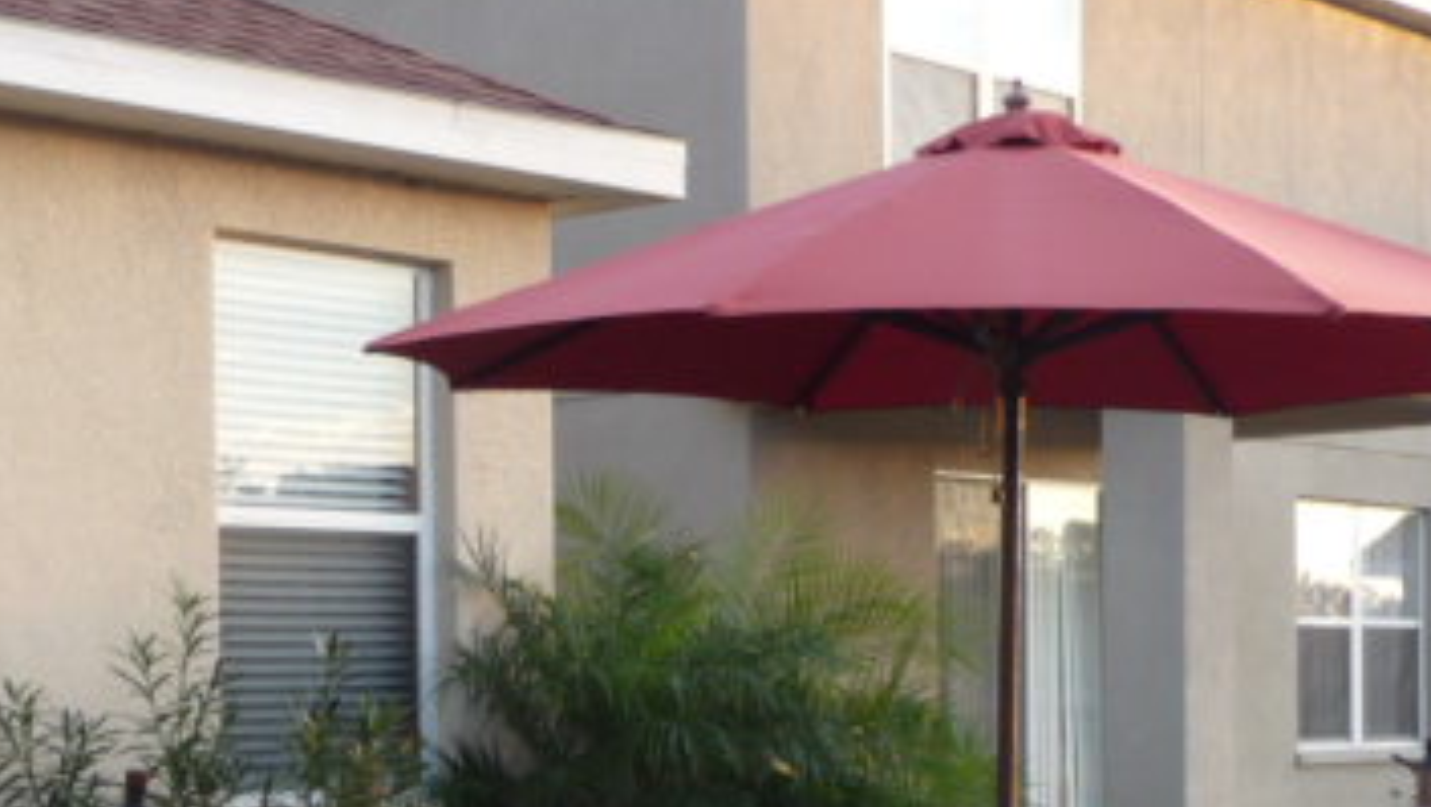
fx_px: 2999
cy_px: 852
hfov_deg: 26.7
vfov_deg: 15.0
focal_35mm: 79
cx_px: 503
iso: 100
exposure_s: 1/60
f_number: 3.3
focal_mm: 4.7
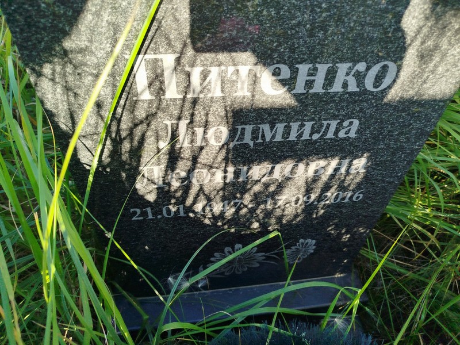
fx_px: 319
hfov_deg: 71.6
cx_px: 230
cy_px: 172
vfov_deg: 56.8
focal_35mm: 24
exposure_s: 1/140
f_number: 1.7
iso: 50
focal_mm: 5.31
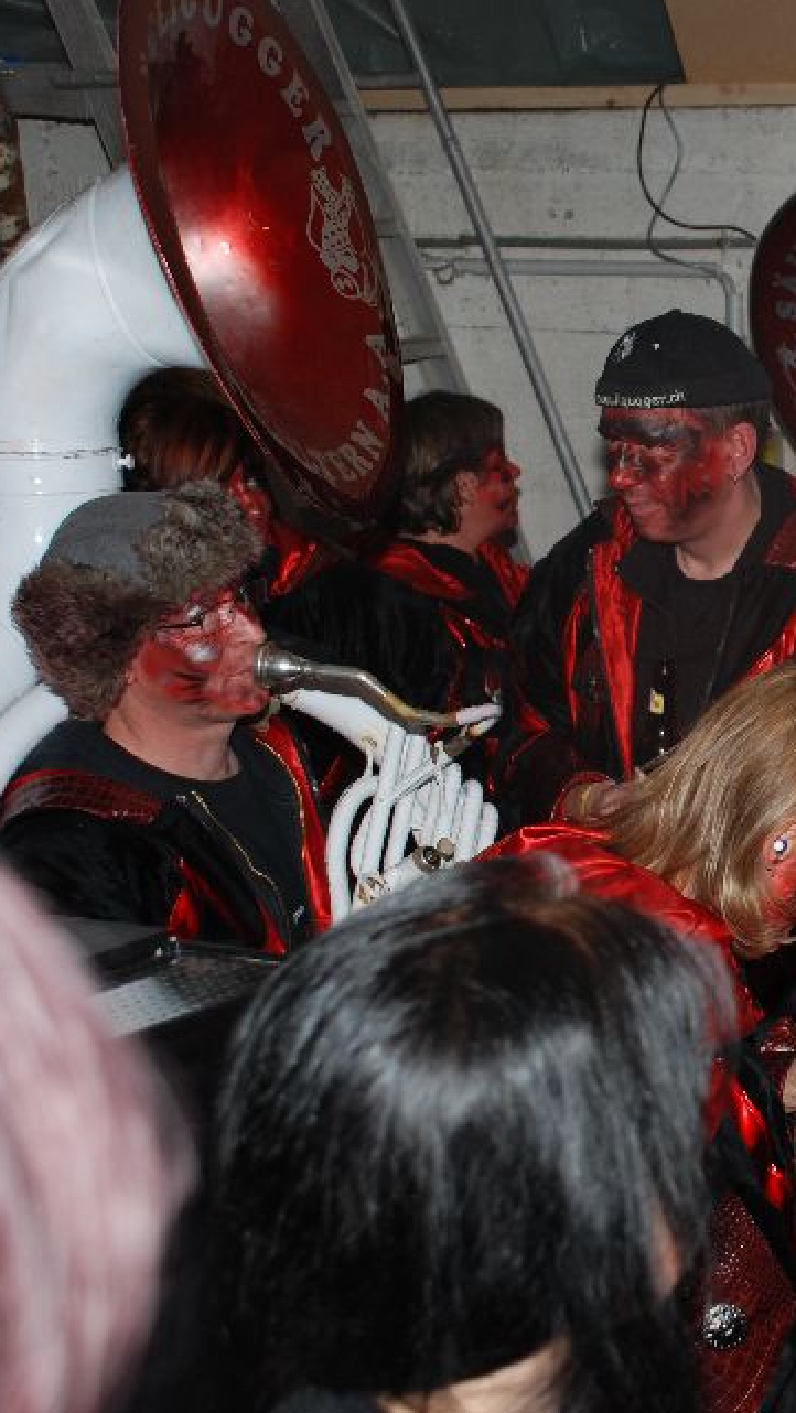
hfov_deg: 15.0
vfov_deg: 27.2
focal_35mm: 78
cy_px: 700
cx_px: 959
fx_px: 2918
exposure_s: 1/60
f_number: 4.2
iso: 200
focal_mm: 31
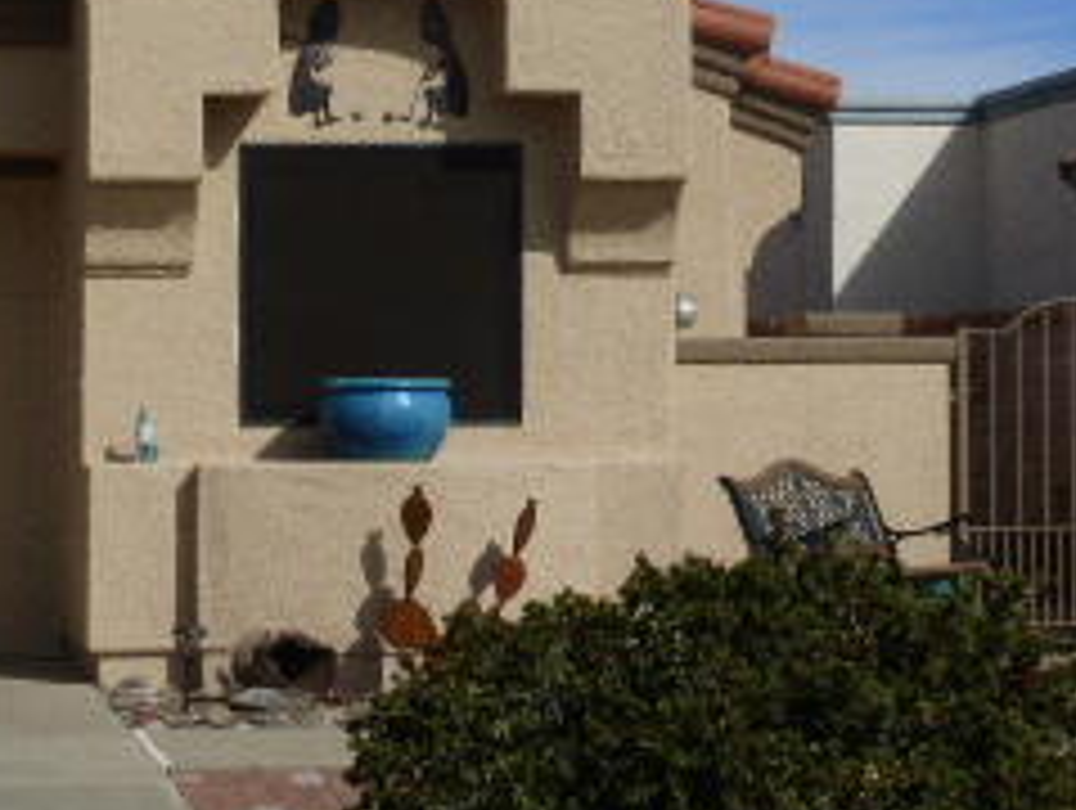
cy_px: 544
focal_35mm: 131
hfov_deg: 14.6
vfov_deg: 11.3
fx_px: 4078
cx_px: -131
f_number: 4.2
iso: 100
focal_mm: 8.5
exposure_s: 1/1600
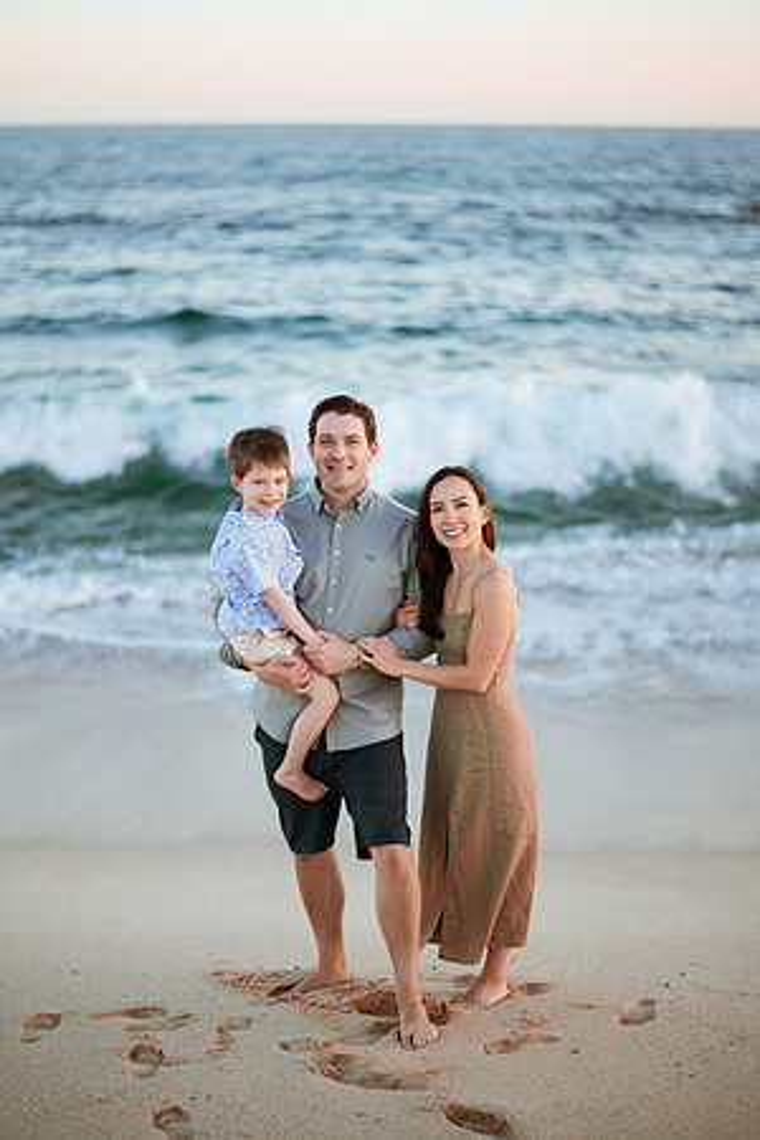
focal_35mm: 58
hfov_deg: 23.4
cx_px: 380
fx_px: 1837
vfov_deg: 34.5
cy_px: 570
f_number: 1.4
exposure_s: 1/800
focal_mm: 58
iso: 100
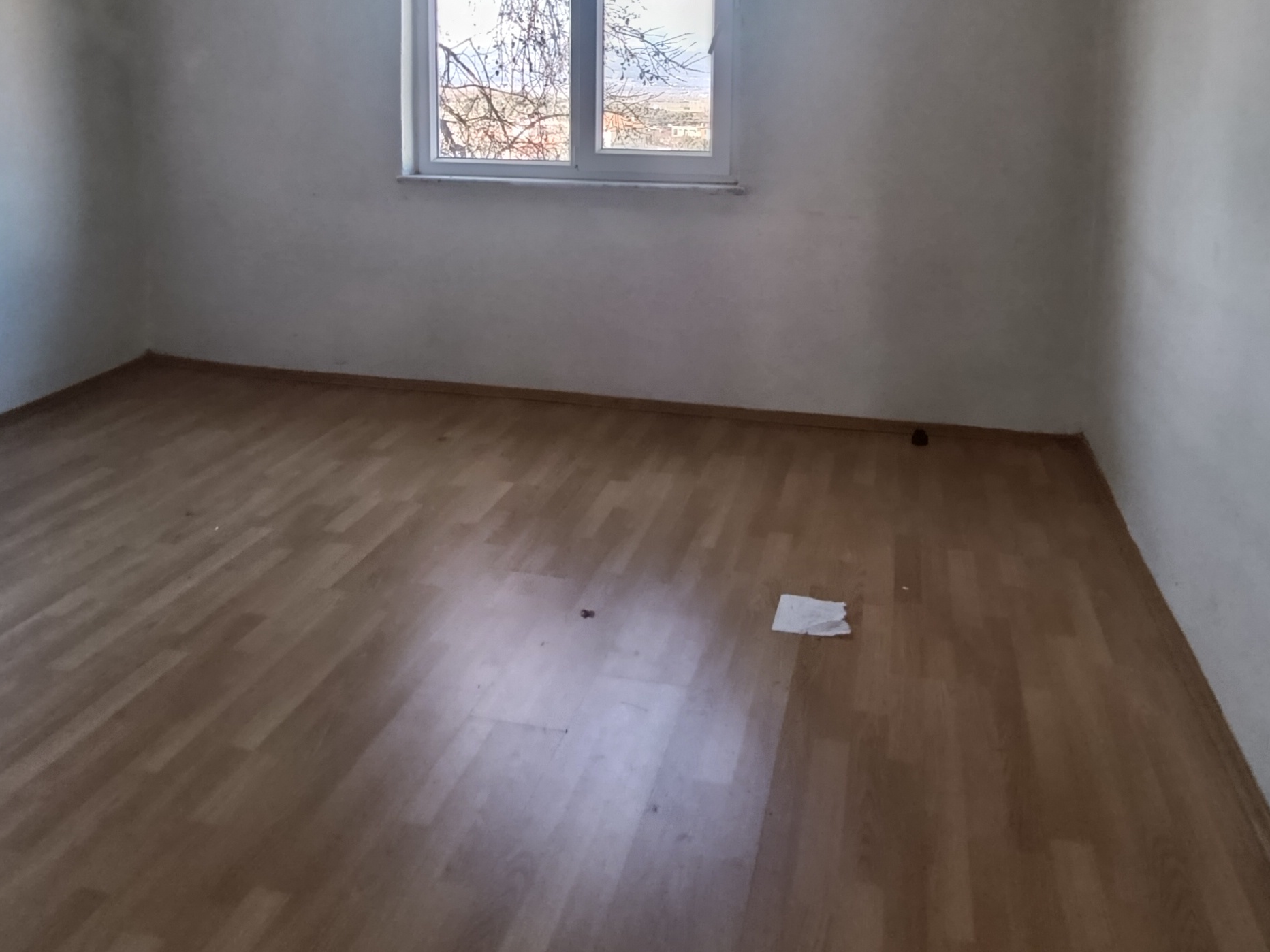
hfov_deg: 63.4
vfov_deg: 47.1
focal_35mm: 28
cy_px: 193
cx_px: 650
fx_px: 1027
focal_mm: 1.65
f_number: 2.2
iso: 300
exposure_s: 1/100
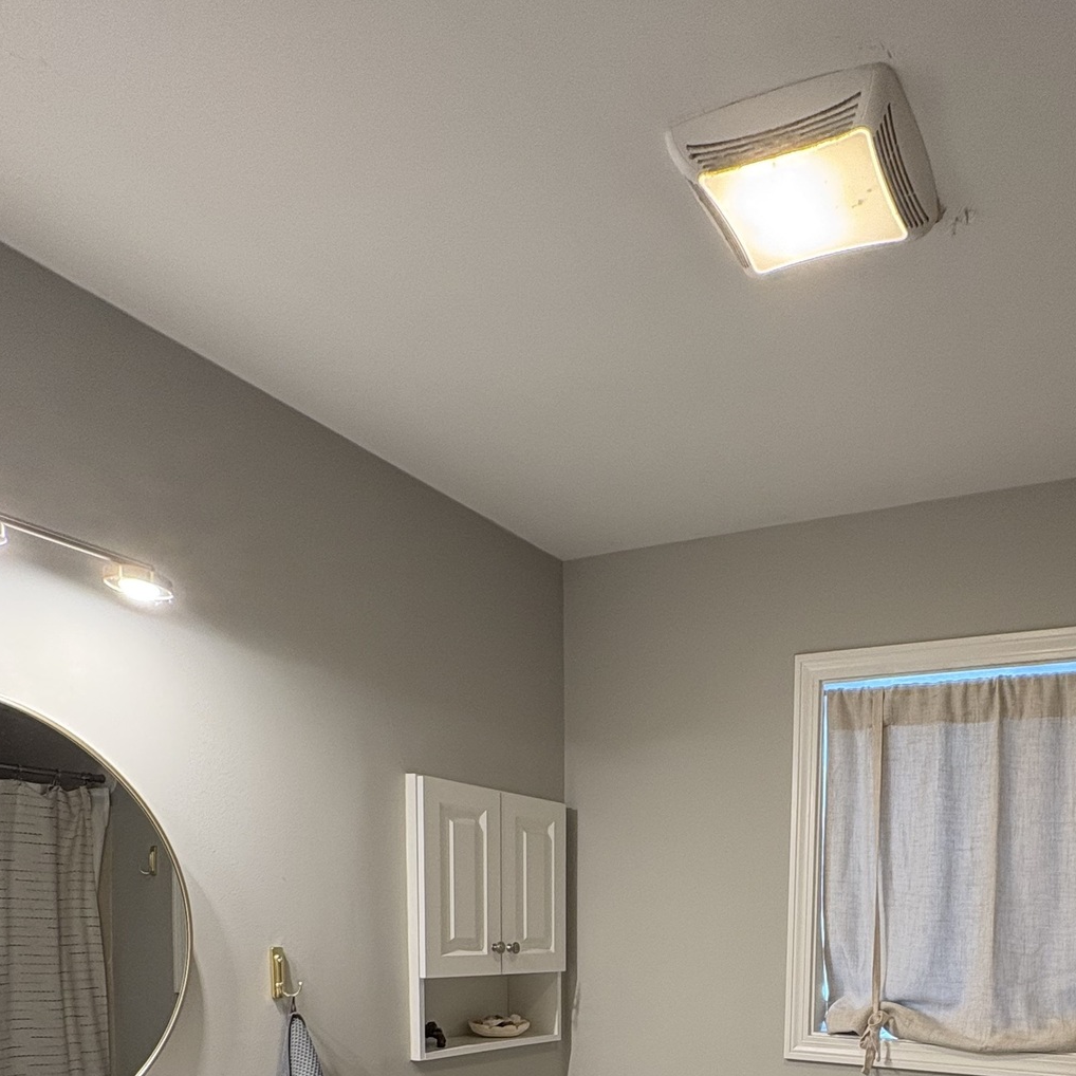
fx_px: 985
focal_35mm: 28
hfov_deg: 55.4
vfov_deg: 48.5
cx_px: 763
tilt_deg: -6.0
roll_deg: -1.2
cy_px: 1044
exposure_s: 1/60
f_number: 2.2
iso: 125
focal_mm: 2.22
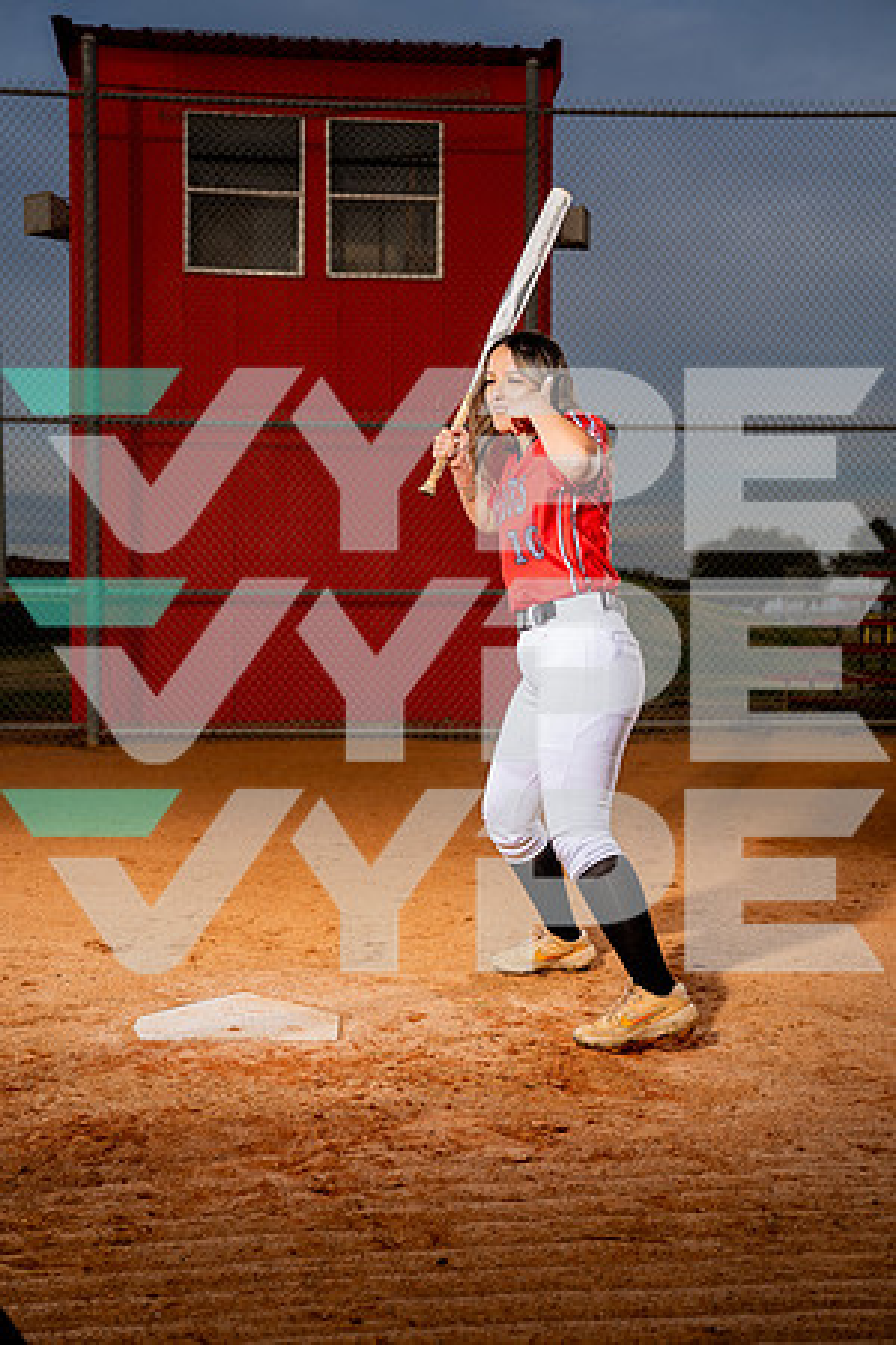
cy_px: 672
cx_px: 448
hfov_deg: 34.2
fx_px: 1456
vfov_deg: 49.6
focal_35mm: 39
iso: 200
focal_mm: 39
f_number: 4
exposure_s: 1/1600
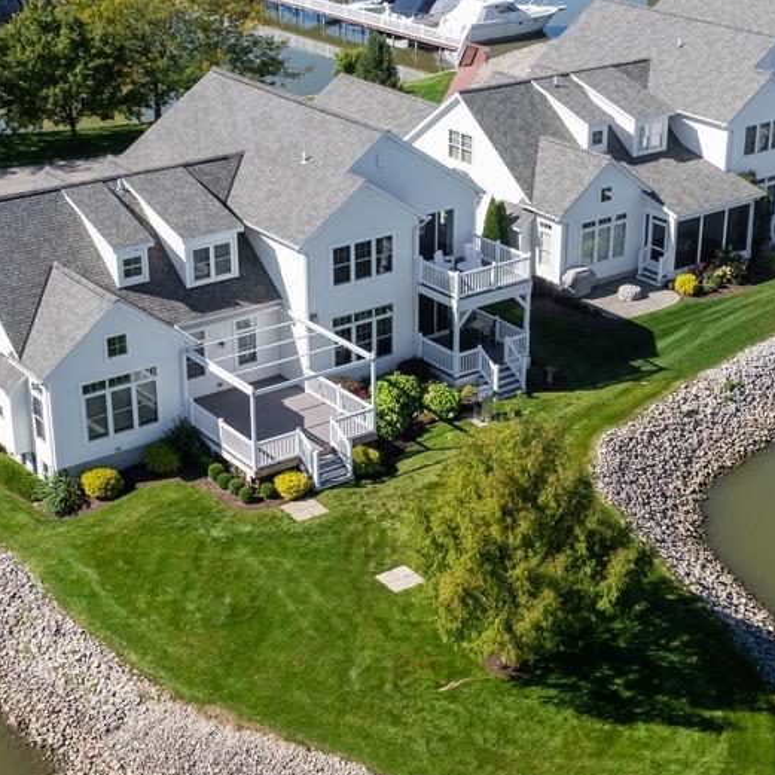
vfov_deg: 28.2
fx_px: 1545
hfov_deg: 28.1
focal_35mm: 61
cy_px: 383
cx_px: 421
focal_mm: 12.29
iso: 140
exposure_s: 1/100
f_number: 2.8
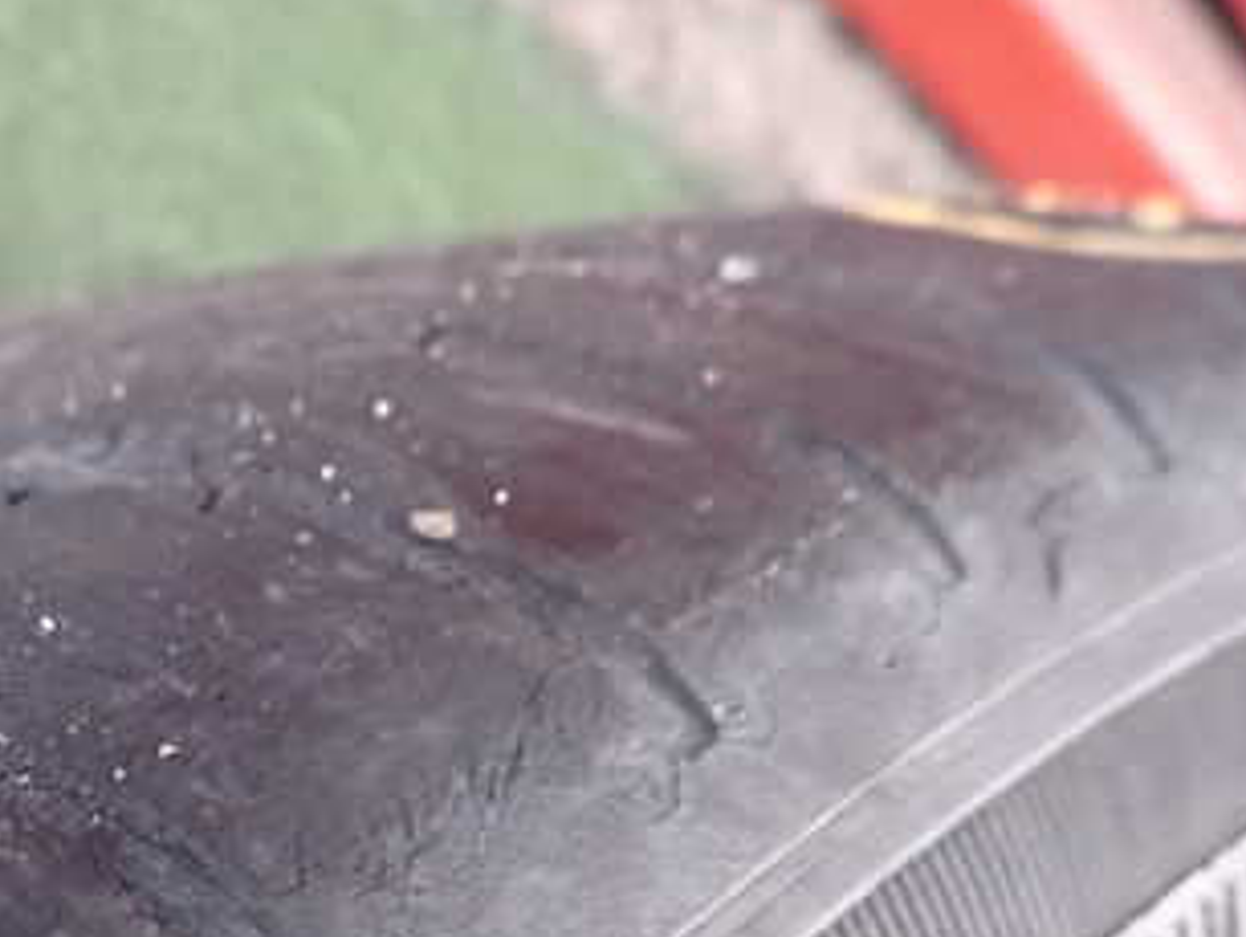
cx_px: 175
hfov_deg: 36.9
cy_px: 705
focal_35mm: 49
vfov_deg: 29.2
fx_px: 1765
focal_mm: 4.5
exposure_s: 1/25
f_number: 2
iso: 800
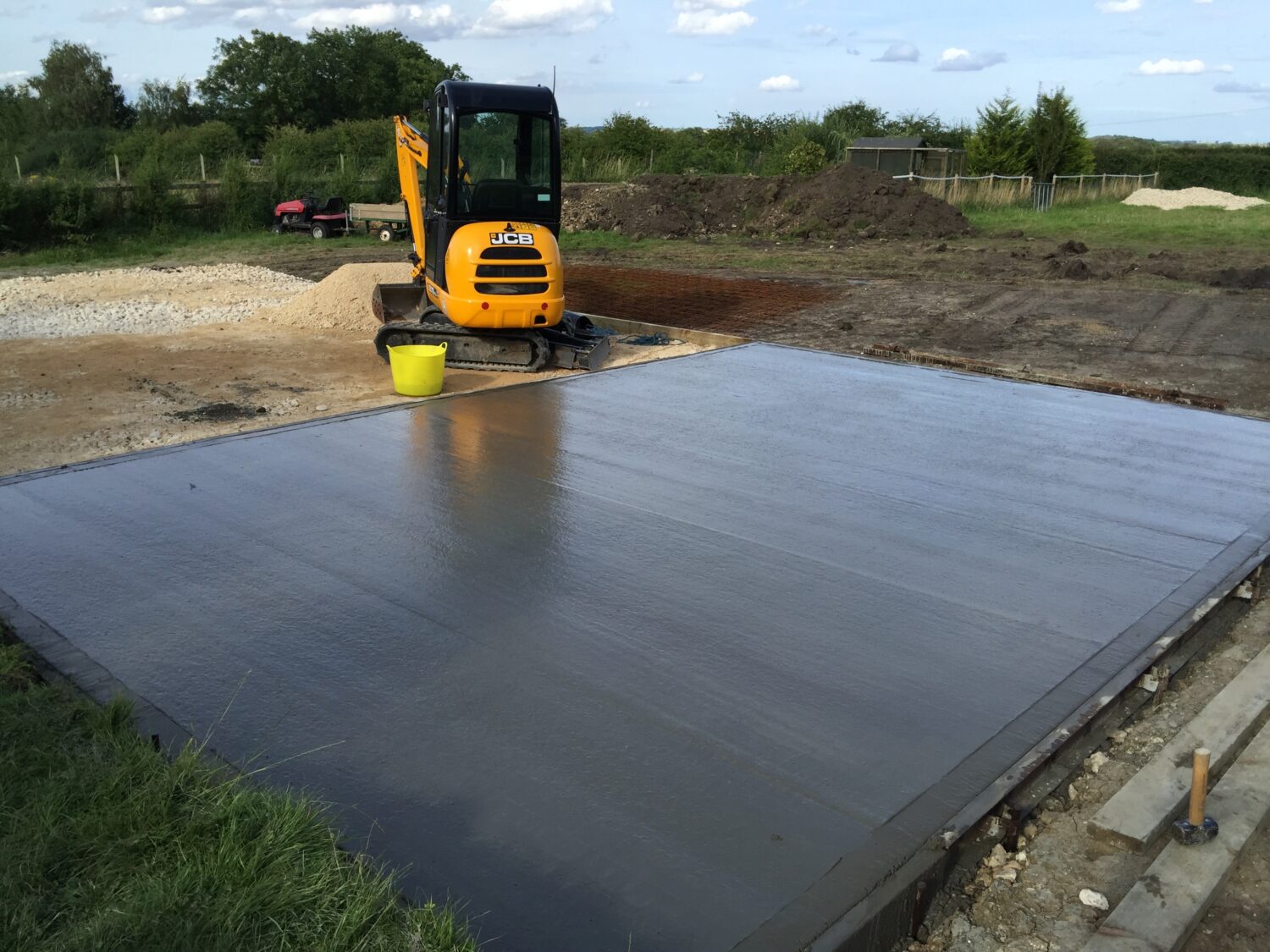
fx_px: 1064
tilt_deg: -15.4
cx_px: 635
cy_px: 476
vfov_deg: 48.2
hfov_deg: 61.7
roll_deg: -1.7
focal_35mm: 29
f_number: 2.2
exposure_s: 1/1276
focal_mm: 4.15
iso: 32
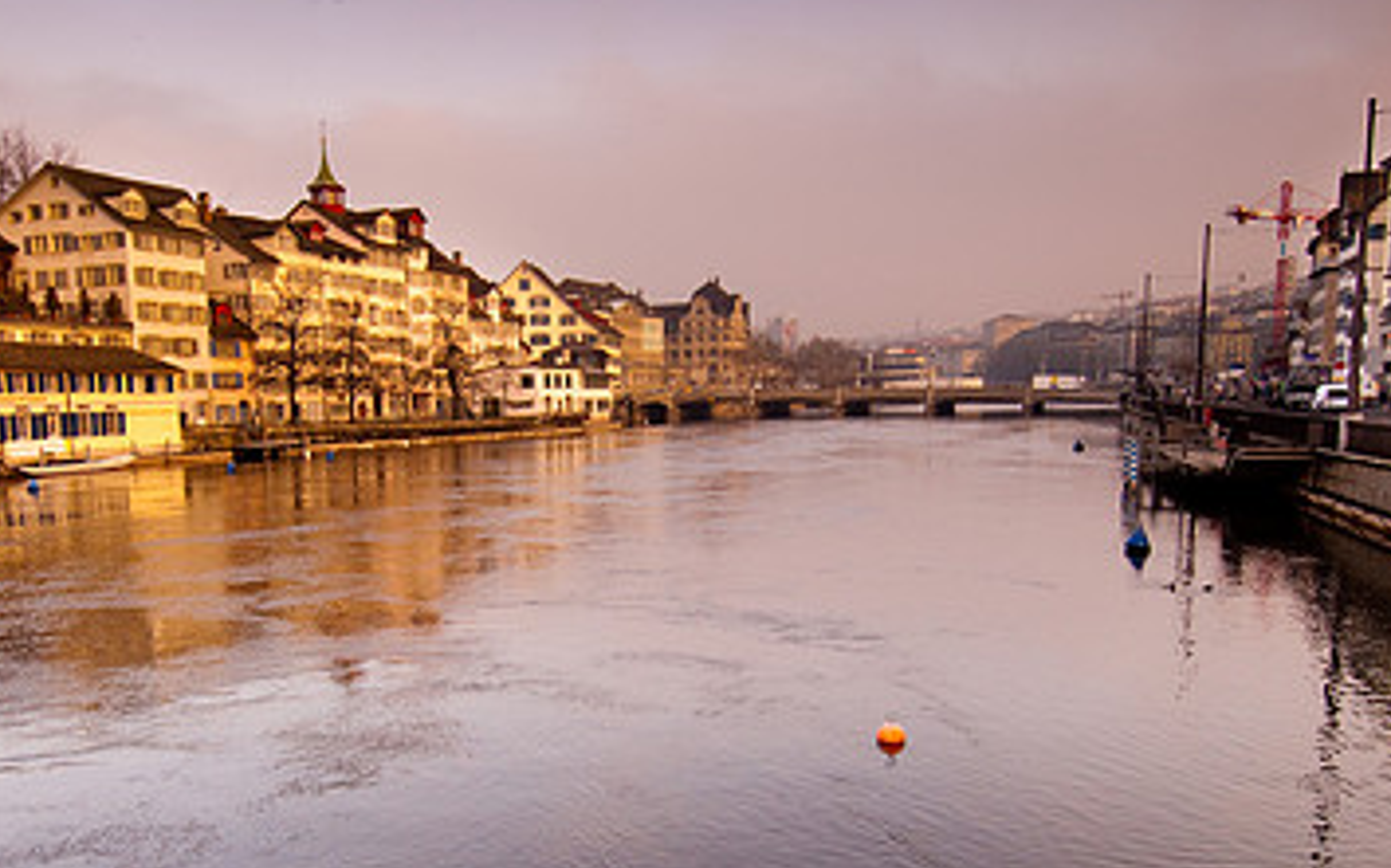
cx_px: 578
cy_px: 540
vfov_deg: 41.5
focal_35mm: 30
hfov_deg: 62.5
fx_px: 1137
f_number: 6.3
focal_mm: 12
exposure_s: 1/160
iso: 200
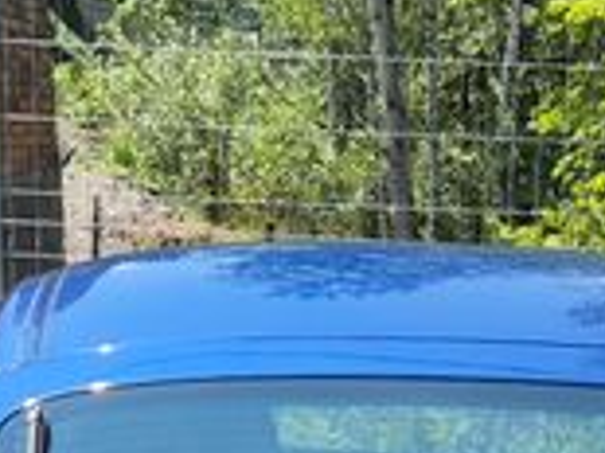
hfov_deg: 12.9
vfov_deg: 9.0
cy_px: 988
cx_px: 574
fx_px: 2655
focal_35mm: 152
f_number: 1.8
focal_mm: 5.4
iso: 25
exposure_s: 1/1240
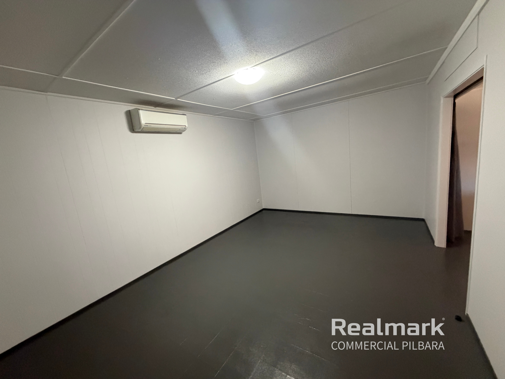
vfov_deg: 85.7
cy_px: 190
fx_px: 204
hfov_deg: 102.1
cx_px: 252
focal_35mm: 14
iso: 500
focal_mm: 2.22
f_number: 2.2
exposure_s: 1/50
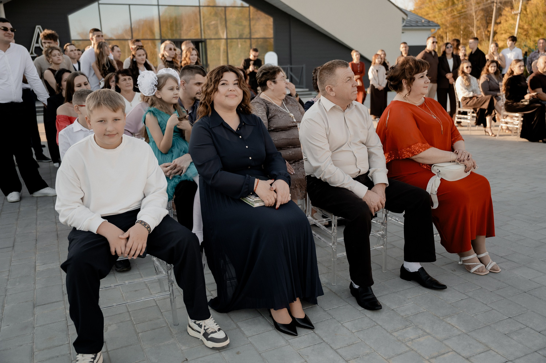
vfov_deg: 41.1
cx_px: 273
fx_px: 485
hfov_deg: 58.8
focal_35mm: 32
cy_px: 182
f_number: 2.8
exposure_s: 1/640
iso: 250
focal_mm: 32
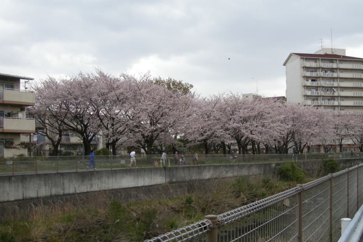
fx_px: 444
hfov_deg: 44.3
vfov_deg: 30.5
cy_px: 138
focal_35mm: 44
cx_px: 212
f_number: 2.8
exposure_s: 1/308
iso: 64
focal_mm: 5.7
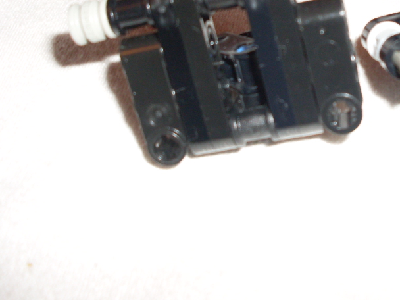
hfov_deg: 29.6
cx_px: 319
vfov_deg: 22.6
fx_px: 740
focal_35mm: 64
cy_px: 59
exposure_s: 1/45
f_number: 2.8
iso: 100
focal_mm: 6.3
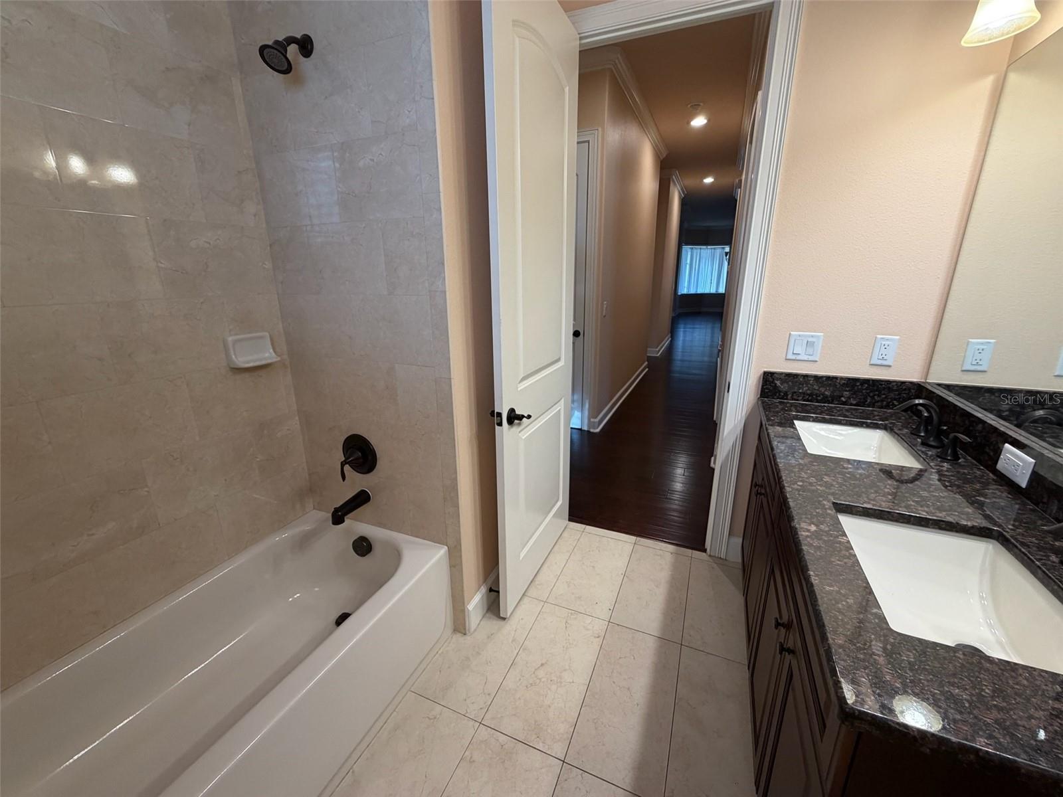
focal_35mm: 14
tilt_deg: -16.0
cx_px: 532
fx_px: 430
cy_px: 398
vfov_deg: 85.7
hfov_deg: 102.1
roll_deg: +1.0
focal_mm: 2.22
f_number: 2.2
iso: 160
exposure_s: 1/60
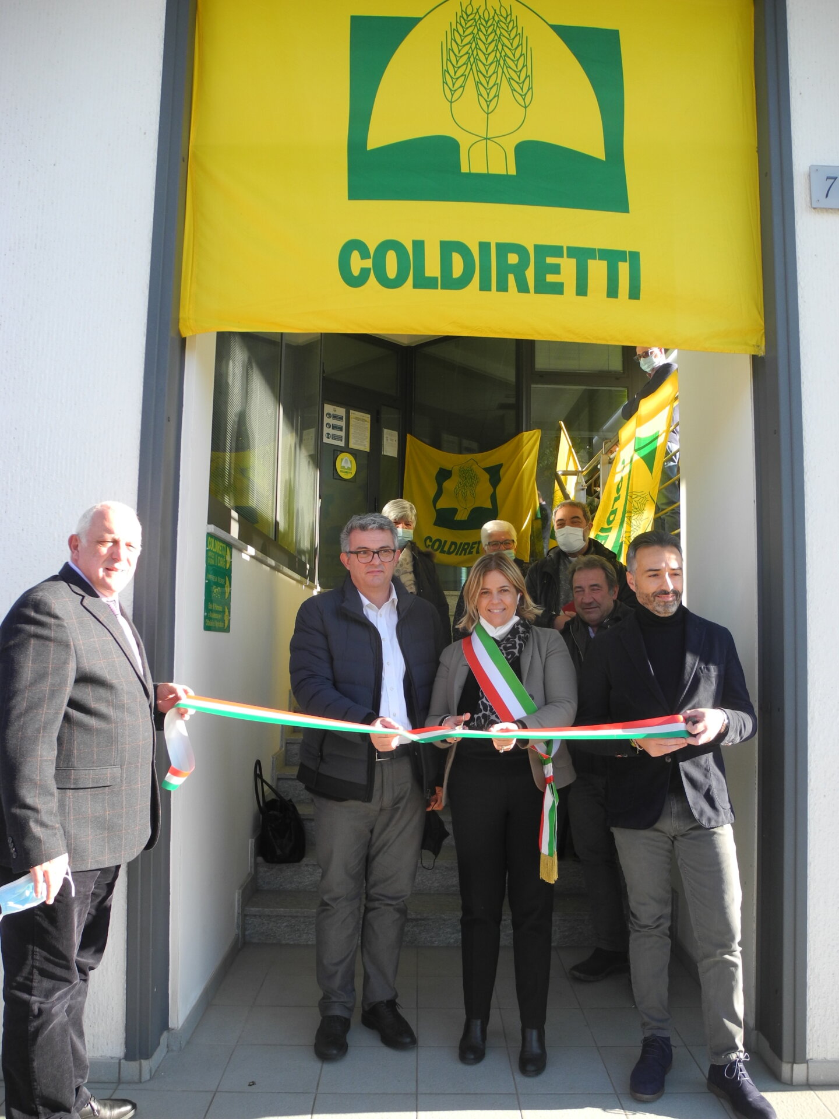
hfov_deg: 49.7
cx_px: 420
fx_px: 905
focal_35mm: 28
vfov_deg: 63.4
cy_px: 560
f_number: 2.8
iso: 100
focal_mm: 6
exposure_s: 1/250
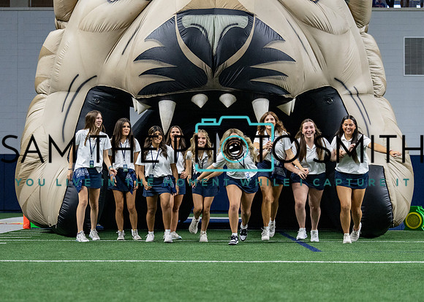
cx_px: 196
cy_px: 176
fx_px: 1076
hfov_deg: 22.3
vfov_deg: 16.0
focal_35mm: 89
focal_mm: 70
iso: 3200
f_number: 2.8
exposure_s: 1/1250
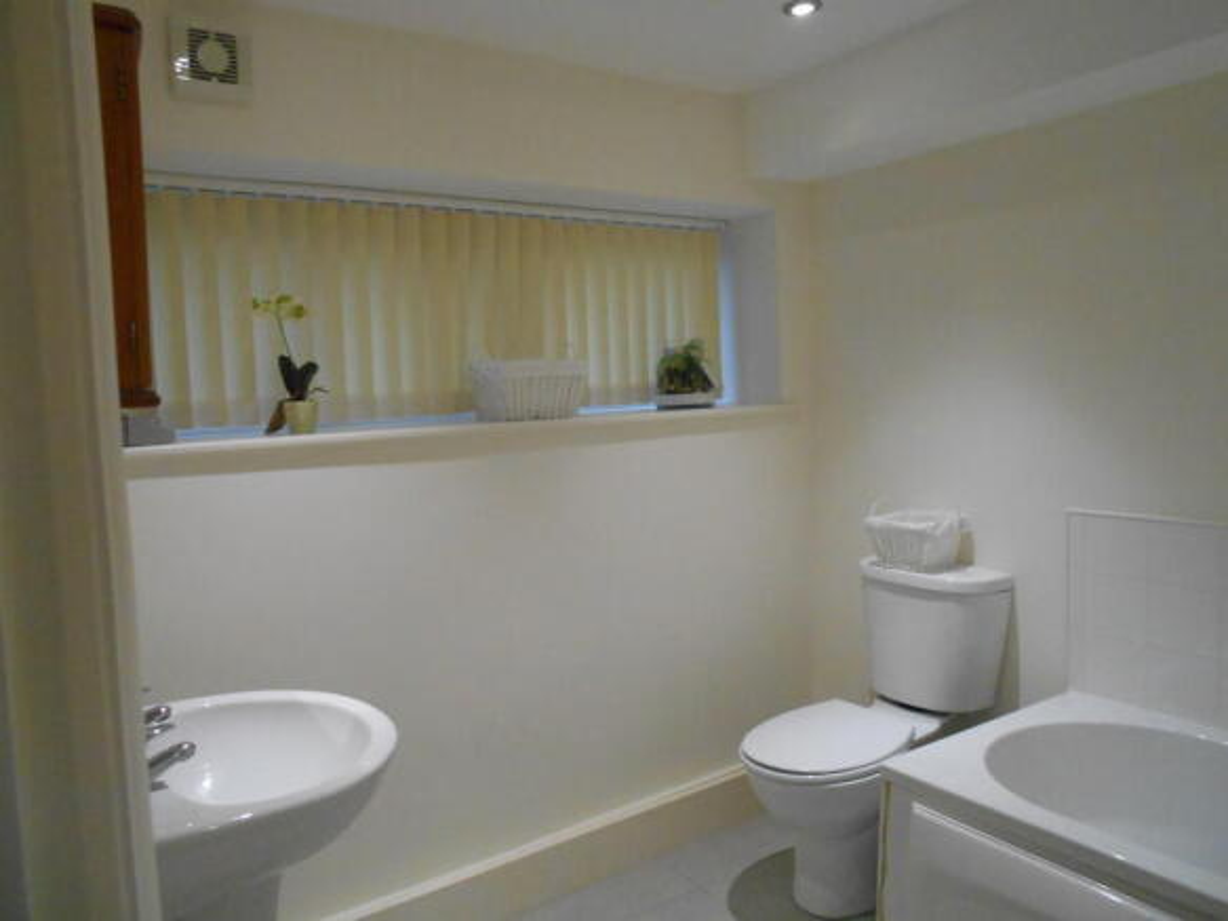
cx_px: 614
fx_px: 922
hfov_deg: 67.3
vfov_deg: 53.0
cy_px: 460
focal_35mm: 26
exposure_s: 1/80
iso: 800
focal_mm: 4.6
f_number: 3.2
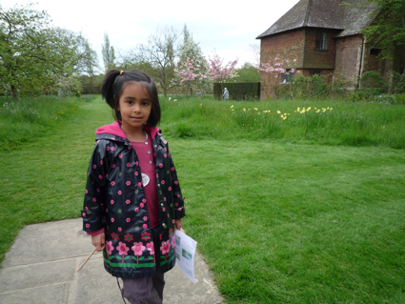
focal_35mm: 25
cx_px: 202
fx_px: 293
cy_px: 152
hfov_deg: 69.4
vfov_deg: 54.9
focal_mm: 4.4
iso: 100
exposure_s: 1/200
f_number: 2.8
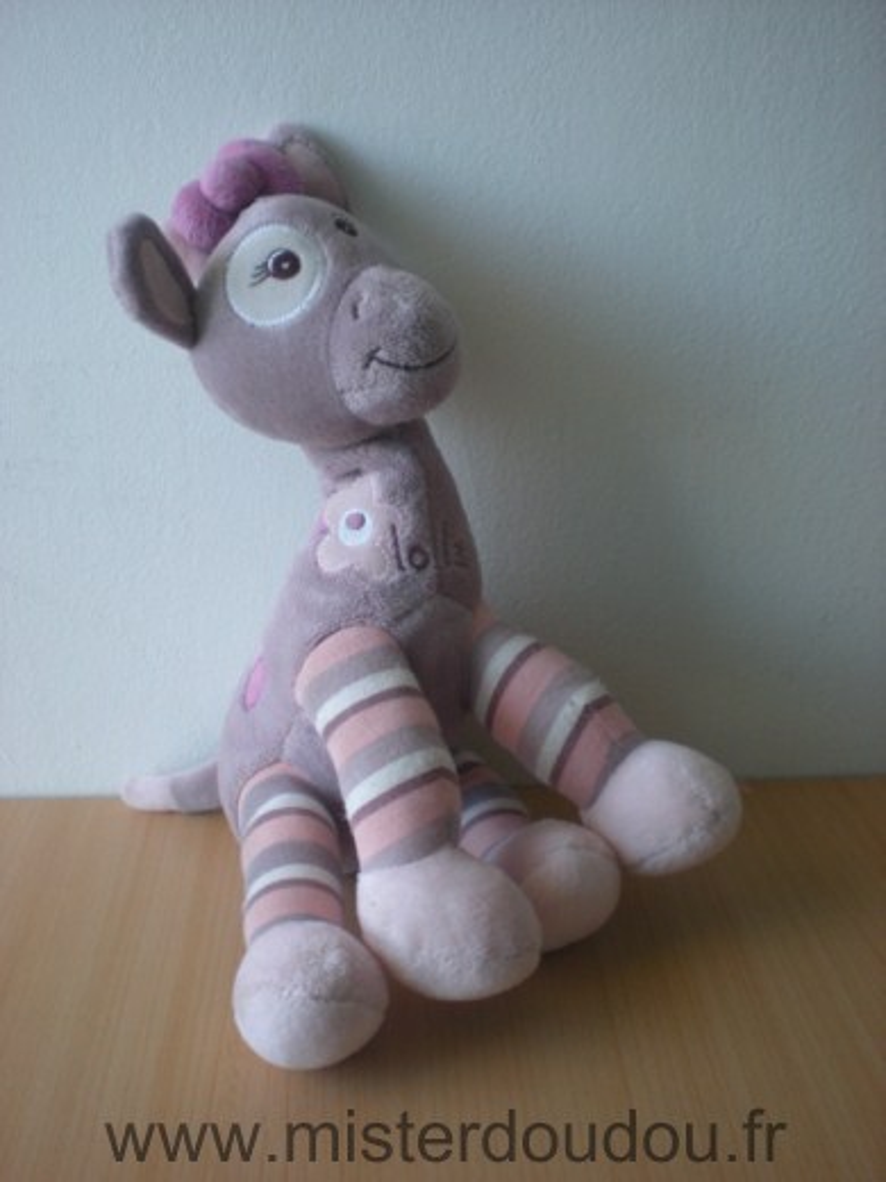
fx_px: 1297
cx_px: 443
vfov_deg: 49.0
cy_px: 591
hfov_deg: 37.7
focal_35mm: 38
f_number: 3.1
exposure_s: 1/60
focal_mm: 6.3
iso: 136
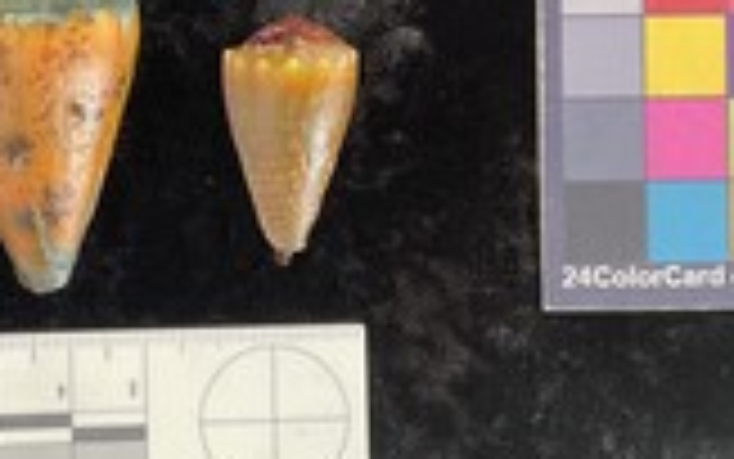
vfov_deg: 19.5
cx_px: 207
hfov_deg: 30.7
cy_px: 70
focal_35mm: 66
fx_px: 1321
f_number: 1.8
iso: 64
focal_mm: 3
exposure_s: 1/60
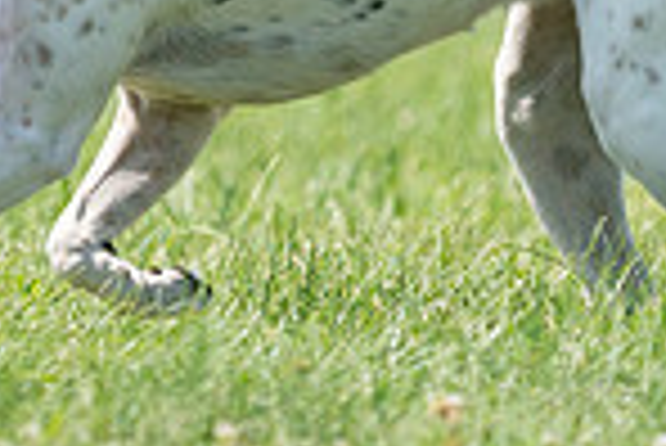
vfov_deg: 0.8
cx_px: 184
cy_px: -363
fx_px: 30628
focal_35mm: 1654
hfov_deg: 1.2
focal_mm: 422
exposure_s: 1/4000
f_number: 6.3
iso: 1000
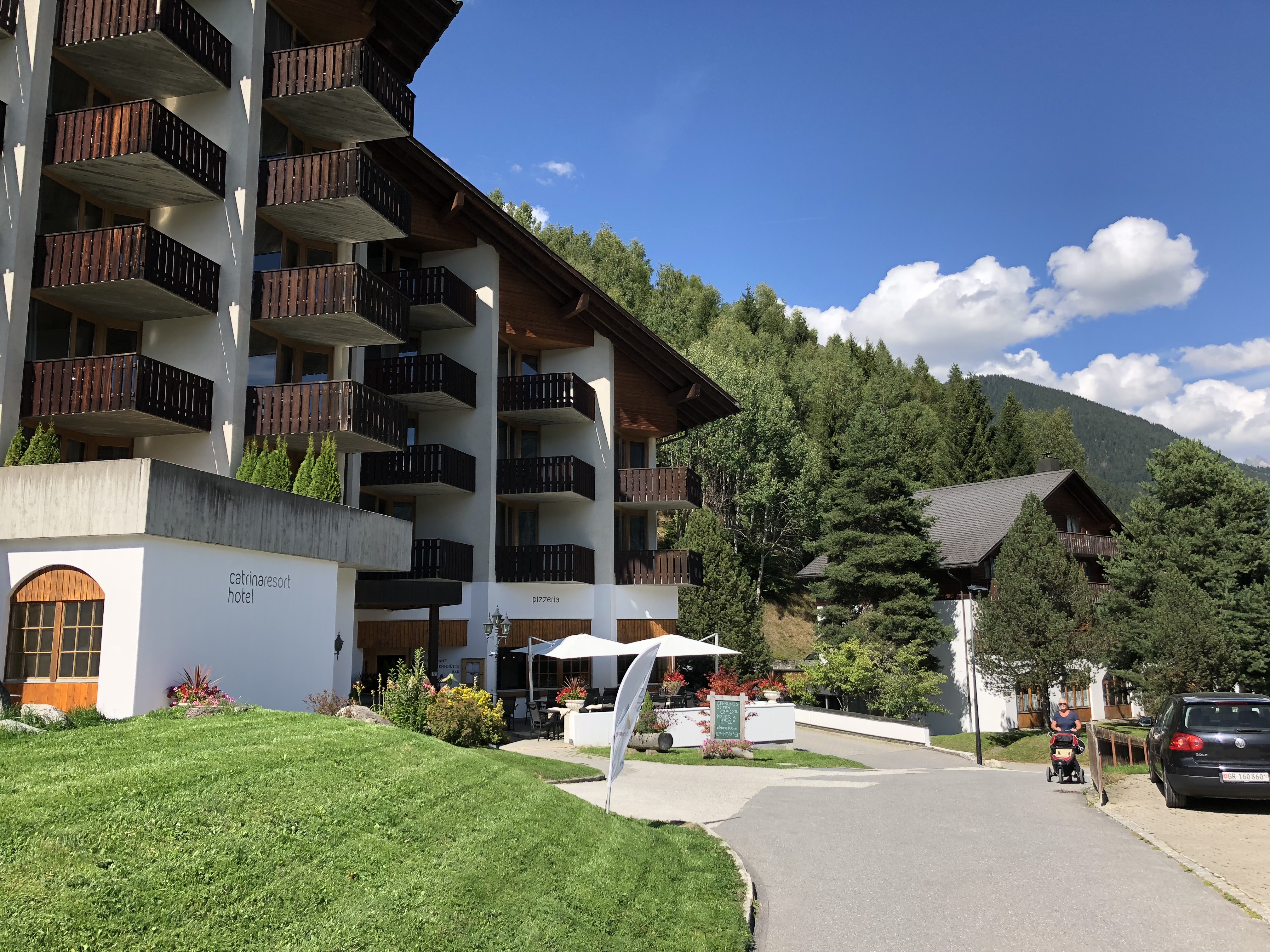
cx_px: 635
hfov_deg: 61.7
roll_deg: +0.5
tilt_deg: +9.0
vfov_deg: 48.2
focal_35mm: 29
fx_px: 1064
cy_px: 476
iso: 20
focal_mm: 3.99
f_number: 1.8
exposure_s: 1/1600
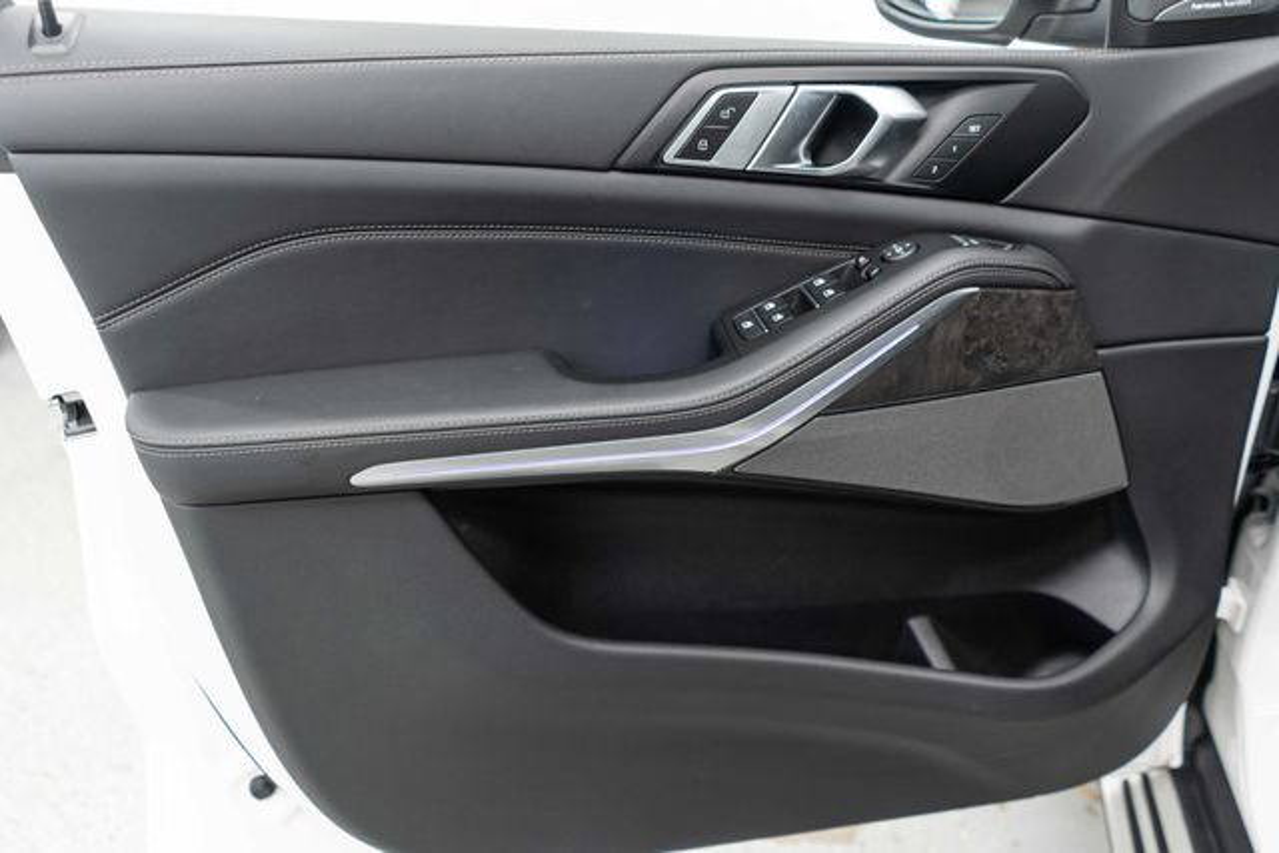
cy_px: 426
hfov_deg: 65.5
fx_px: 995
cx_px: 640
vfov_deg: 46.4
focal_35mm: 28
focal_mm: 28
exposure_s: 1/40
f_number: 3.2
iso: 640
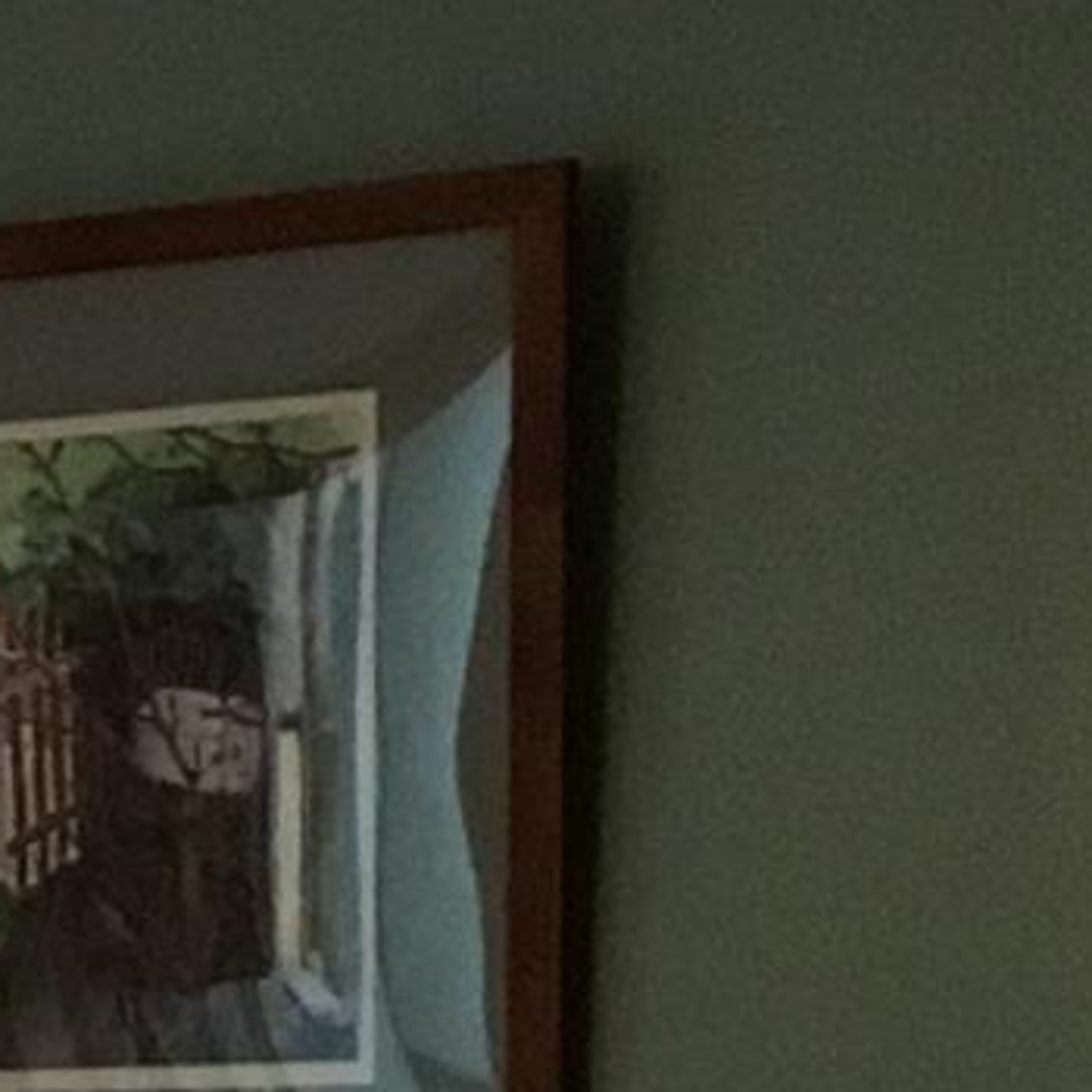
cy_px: 1732
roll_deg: -0.6
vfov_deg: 7.8
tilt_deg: -2.8
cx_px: -2446
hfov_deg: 7.0
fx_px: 7852
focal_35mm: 220
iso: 160
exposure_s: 1/30
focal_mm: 4.15
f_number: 2.2
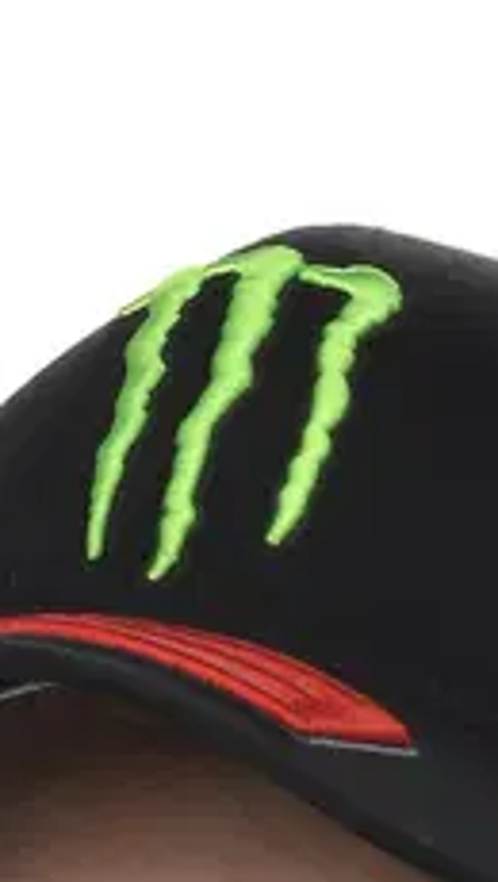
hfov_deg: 1.4
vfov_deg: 2.4
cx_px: 218
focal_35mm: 900
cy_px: 3256
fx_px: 21051
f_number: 22
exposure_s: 1/160
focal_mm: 110
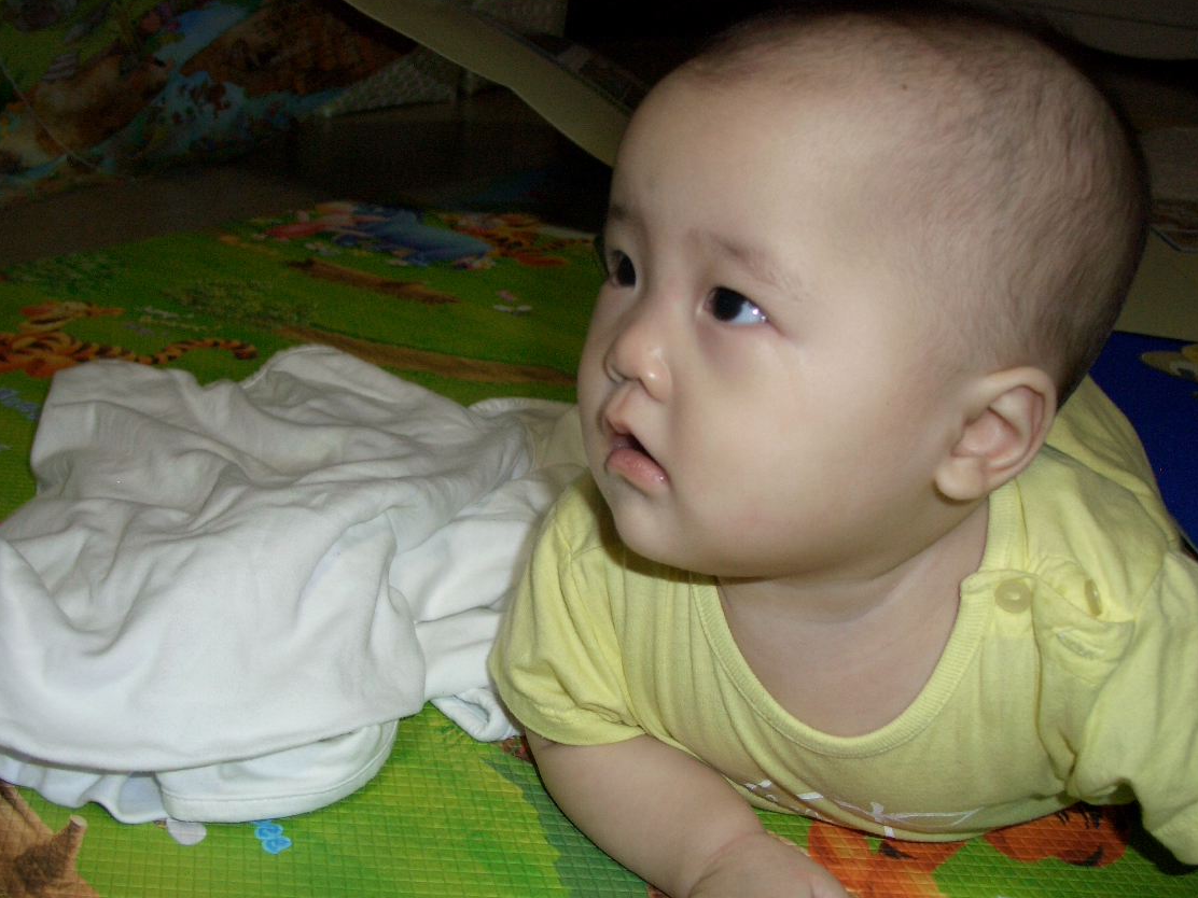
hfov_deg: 48.8
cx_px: 513
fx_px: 1315
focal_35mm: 38
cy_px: 433
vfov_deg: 37.7
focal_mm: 7.1
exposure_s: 1/60
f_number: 2.8
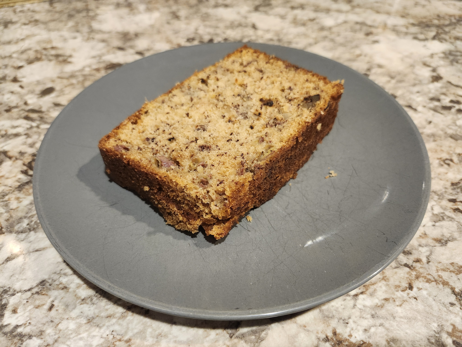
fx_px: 307
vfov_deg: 58.9
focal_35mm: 23
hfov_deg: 73.9
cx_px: 231
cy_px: 174
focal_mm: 5.54
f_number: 1.8
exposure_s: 1/120
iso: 1000
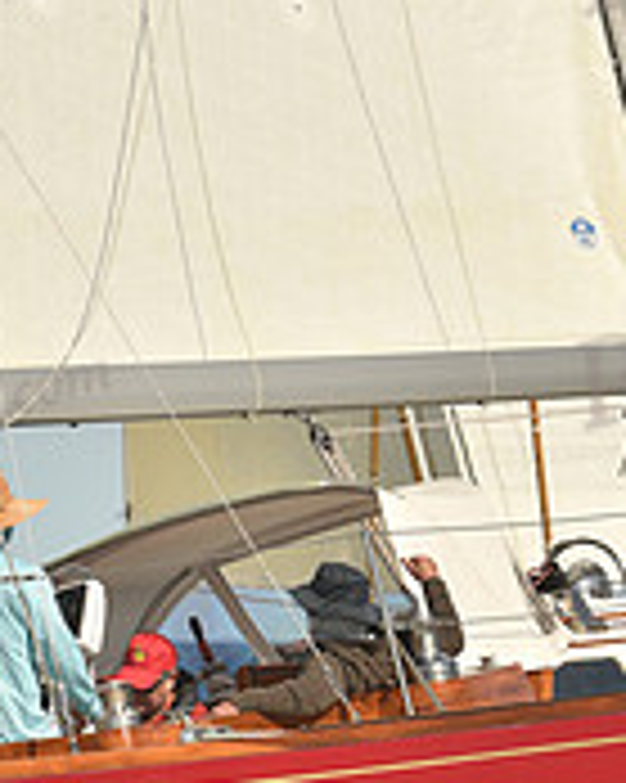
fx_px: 6166
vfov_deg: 7.3
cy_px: 610
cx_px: 347
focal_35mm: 266
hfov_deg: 5.8
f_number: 8
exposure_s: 1/640
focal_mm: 85
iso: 250
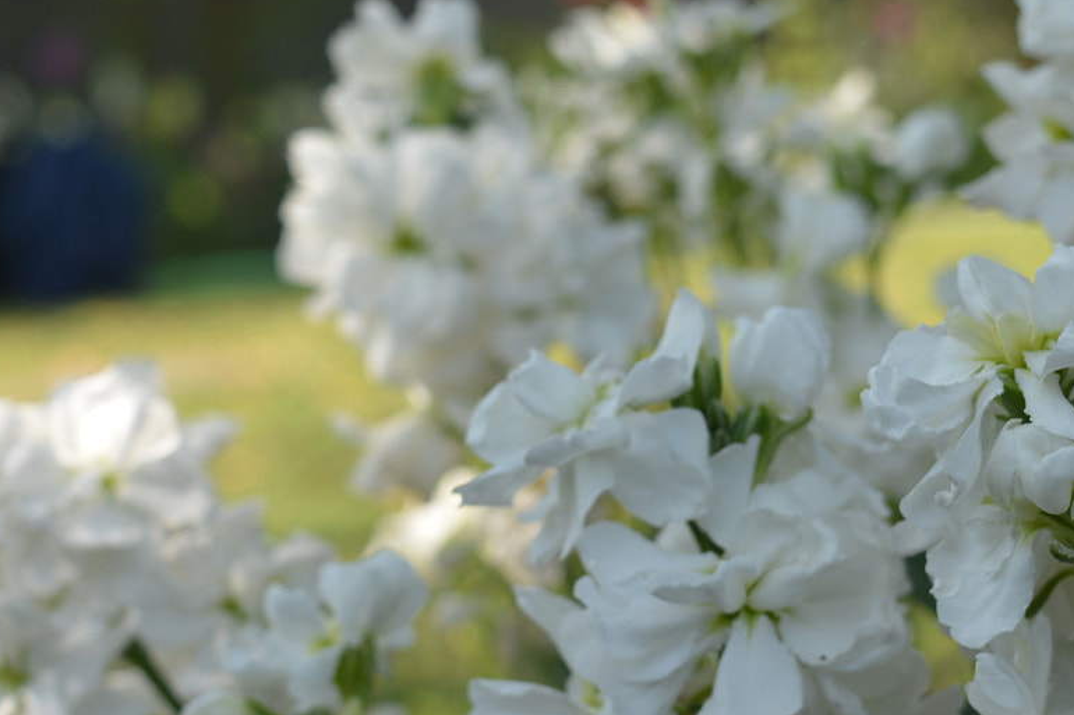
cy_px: 401
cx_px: 858
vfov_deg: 12.6
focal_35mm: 109
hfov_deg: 18.6
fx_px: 3252
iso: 100
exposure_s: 1/160
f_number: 8
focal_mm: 35
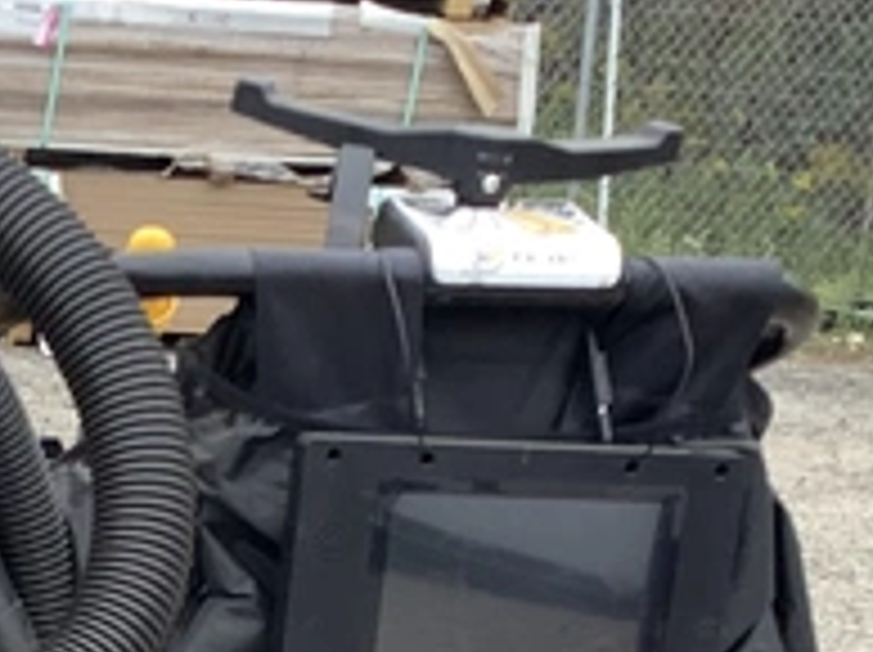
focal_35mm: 120
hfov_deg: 16.0
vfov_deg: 11.7
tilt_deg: -19.2
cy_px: 1036
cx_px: -54
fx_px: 3023
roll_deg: -3.0
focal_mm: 3.3
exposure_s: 1/255
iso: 25
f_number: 2.4
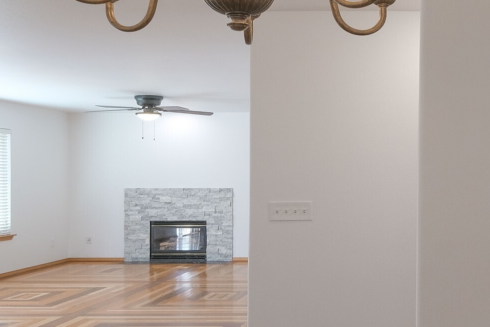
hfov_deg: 63.5
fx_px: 354
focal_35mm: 26
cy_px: 233
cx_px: 99
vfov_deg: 48.2
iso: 640
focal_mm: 10
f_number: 11
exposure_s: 1/10
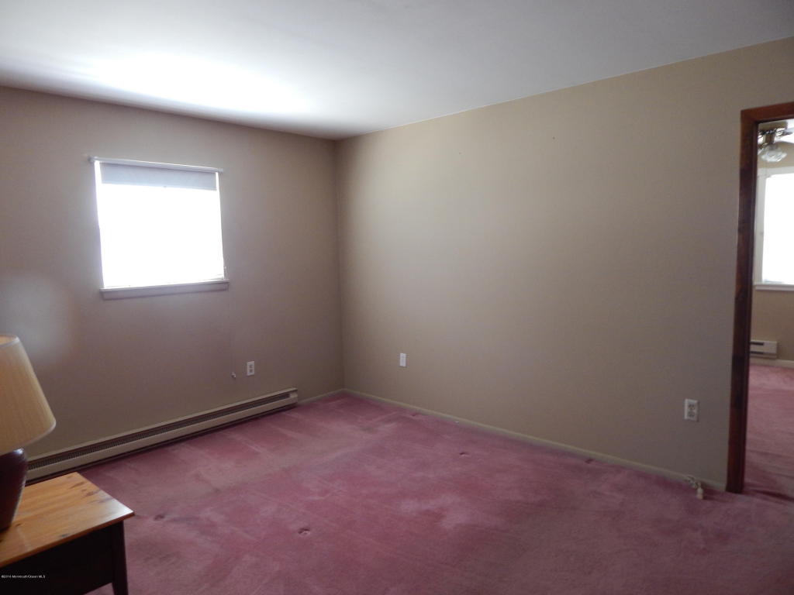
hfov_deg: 73.9
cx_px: 397
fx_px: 528
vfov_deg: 58.9
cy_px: 298
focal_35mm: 23
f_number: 3
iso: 280
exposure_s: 1/30
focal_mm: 4
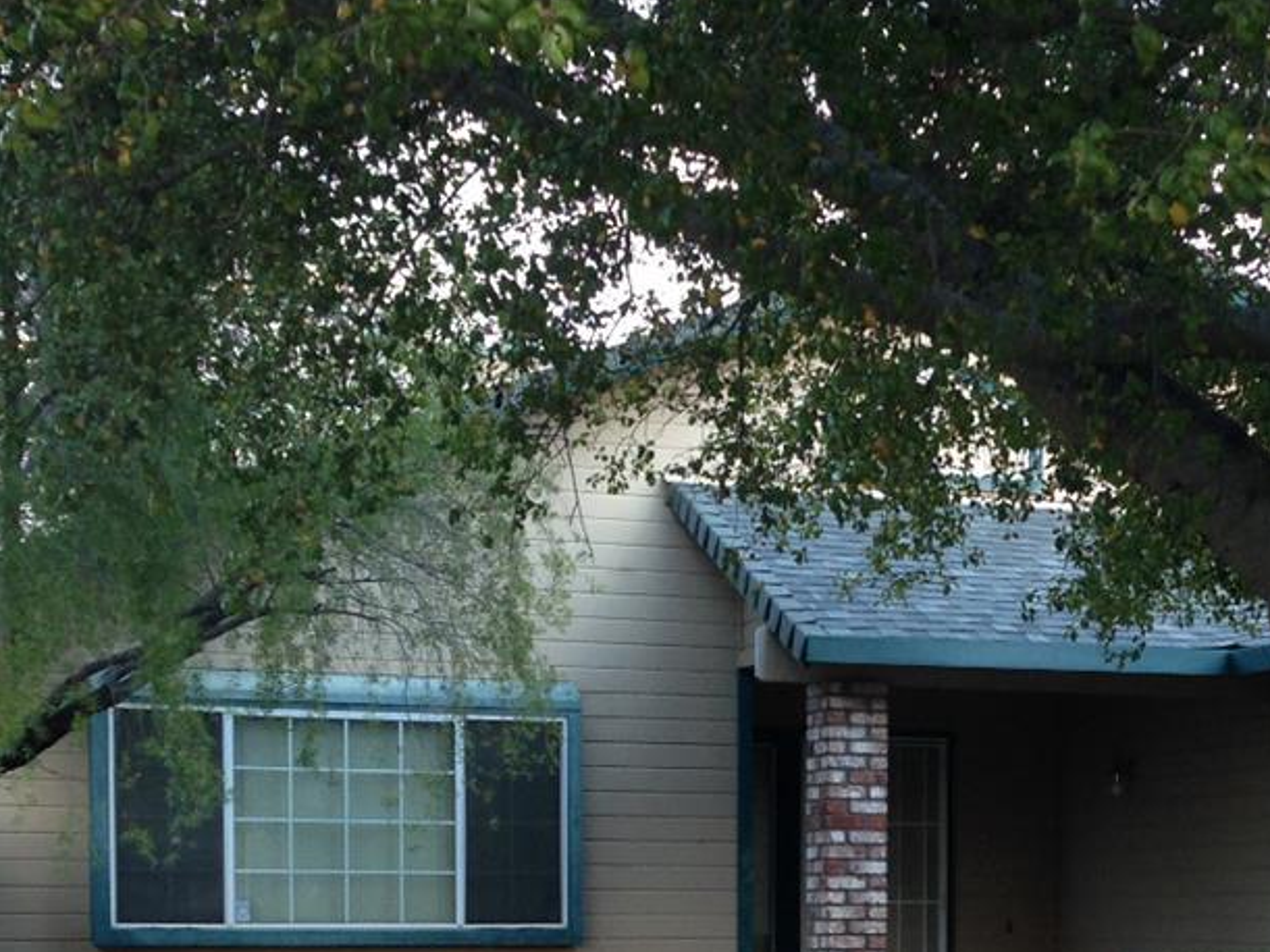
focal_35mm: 81
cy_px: 985
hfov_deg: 23.6
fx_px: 2971
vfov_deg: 17.7
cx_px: 1091
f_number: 2.4
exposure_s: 1/30
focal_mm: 4.12
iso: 50
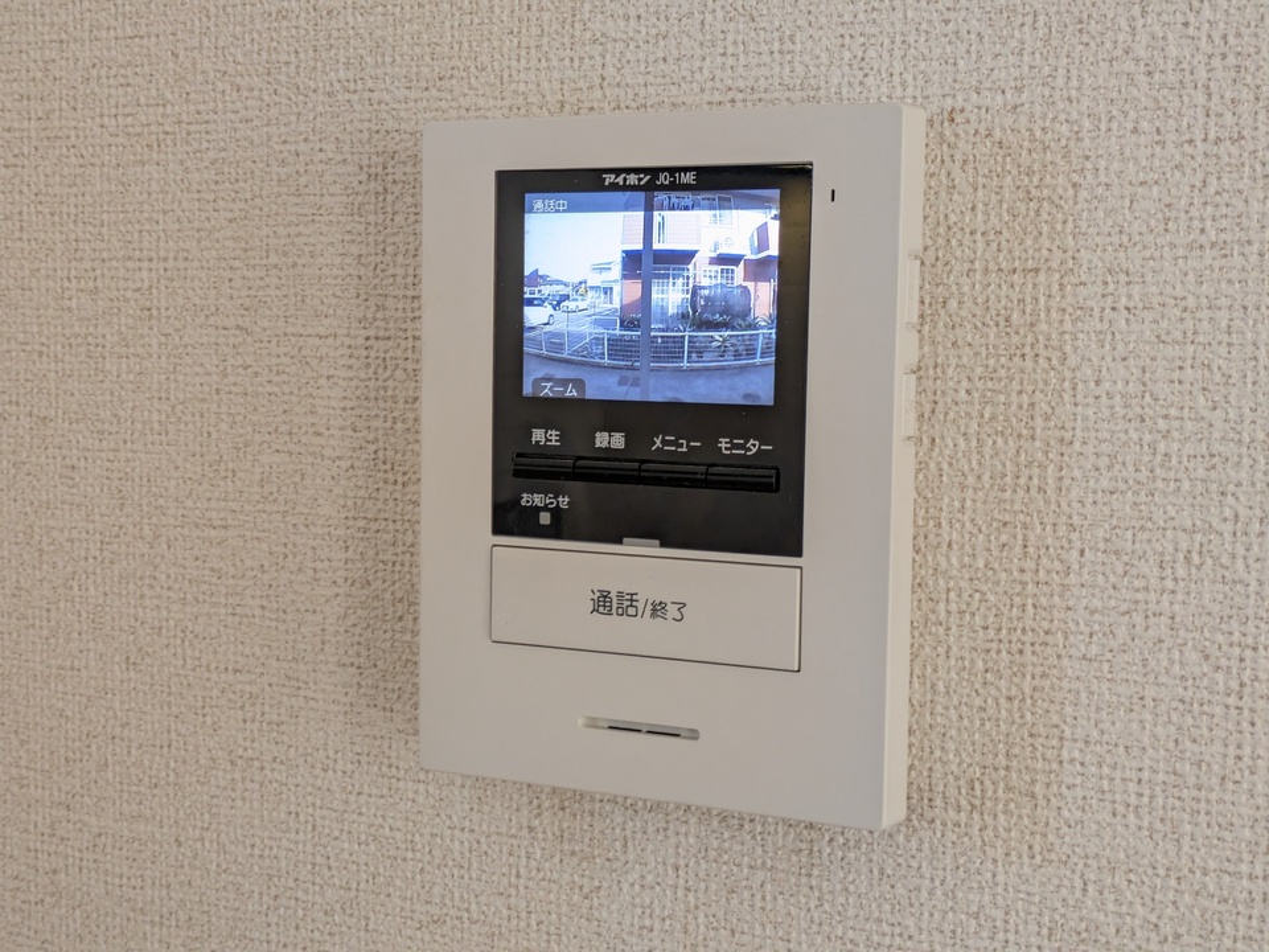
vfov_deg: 28.6
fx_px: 1870
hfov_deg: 37.5
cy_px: 476
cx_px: 634
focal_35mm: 51
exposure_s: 1/40
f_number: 1.89
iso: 167
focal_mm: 5.43
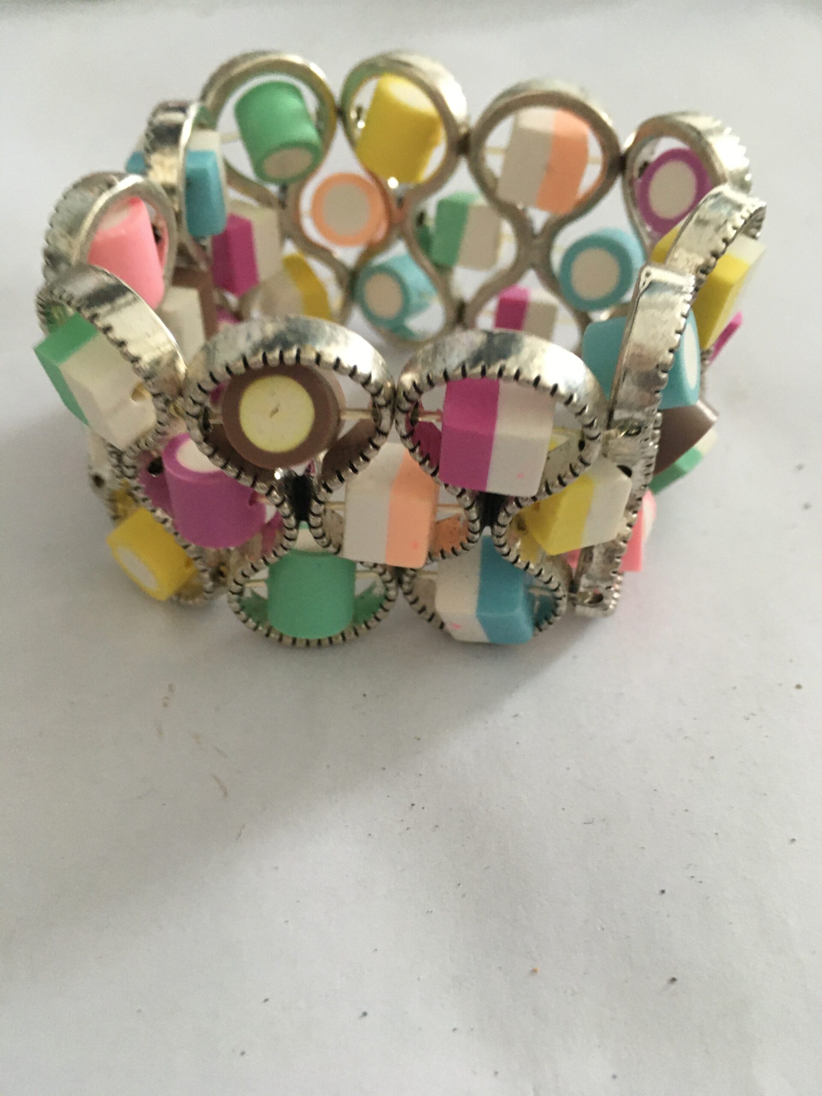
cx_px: 411
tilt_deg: -47.7
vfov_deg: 61.7
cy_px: 548
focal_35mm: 29
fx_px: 918
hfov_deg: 48.2
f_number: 2.2
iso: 200
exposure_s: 1/20
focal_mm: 4.15
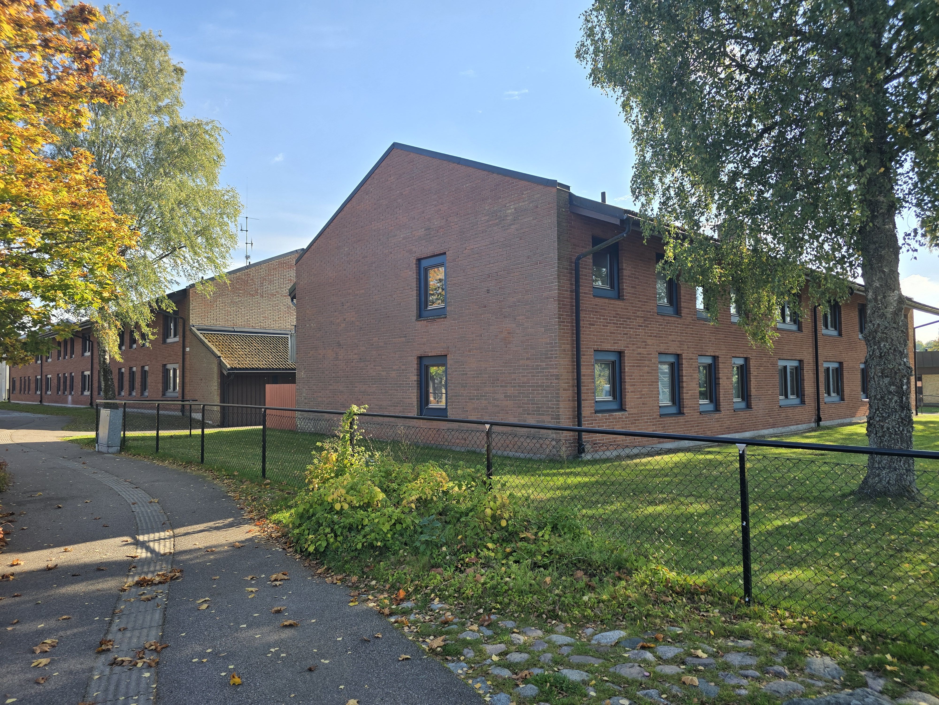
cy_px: 352
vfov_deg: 58.9
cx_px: 470
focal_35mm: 23
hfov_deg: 73.9
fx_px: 624
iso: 12
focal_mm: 6.3
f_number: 1.7
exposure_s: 1/455
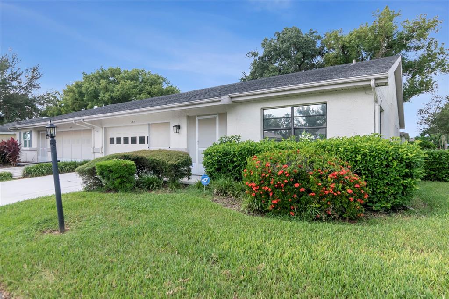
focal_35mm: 20
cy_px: 150
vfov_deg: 63.2
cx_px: 224
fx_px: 243
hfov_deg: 85.4
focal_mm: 13
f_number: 7.1
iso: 800
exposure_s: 1/1250
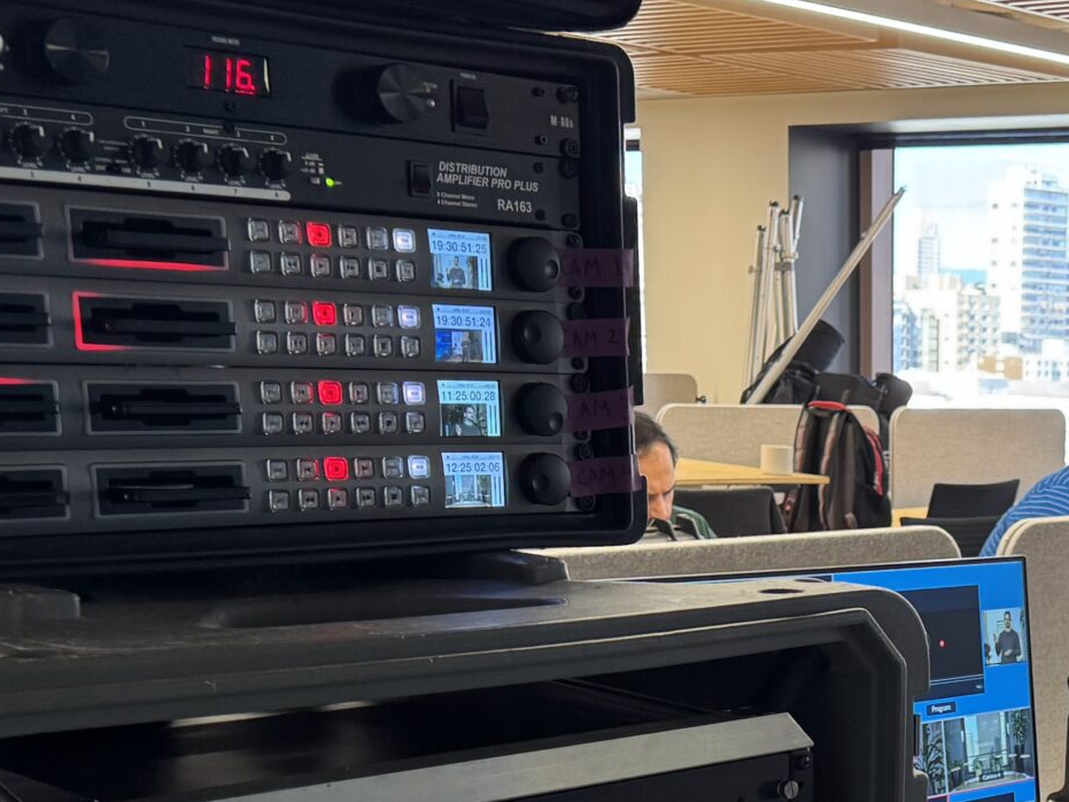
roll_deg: -1.7
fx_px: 2038
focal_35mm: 66
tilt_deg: -14.1
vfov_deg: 21.2
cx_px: 1107
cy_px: 859
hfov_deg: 27.4
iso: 160
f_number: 1.78
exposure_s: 1/64
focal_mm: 6.76
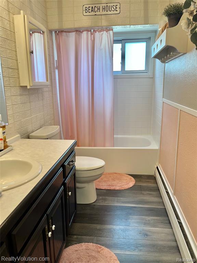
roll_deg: +0.9
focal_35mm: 26
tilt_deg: -13.3
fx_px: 197
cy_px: 132
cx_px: 98
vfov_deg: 67.3
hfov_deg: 53.1
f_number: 1.6
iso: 100
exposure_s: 1/120
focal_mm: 5.1
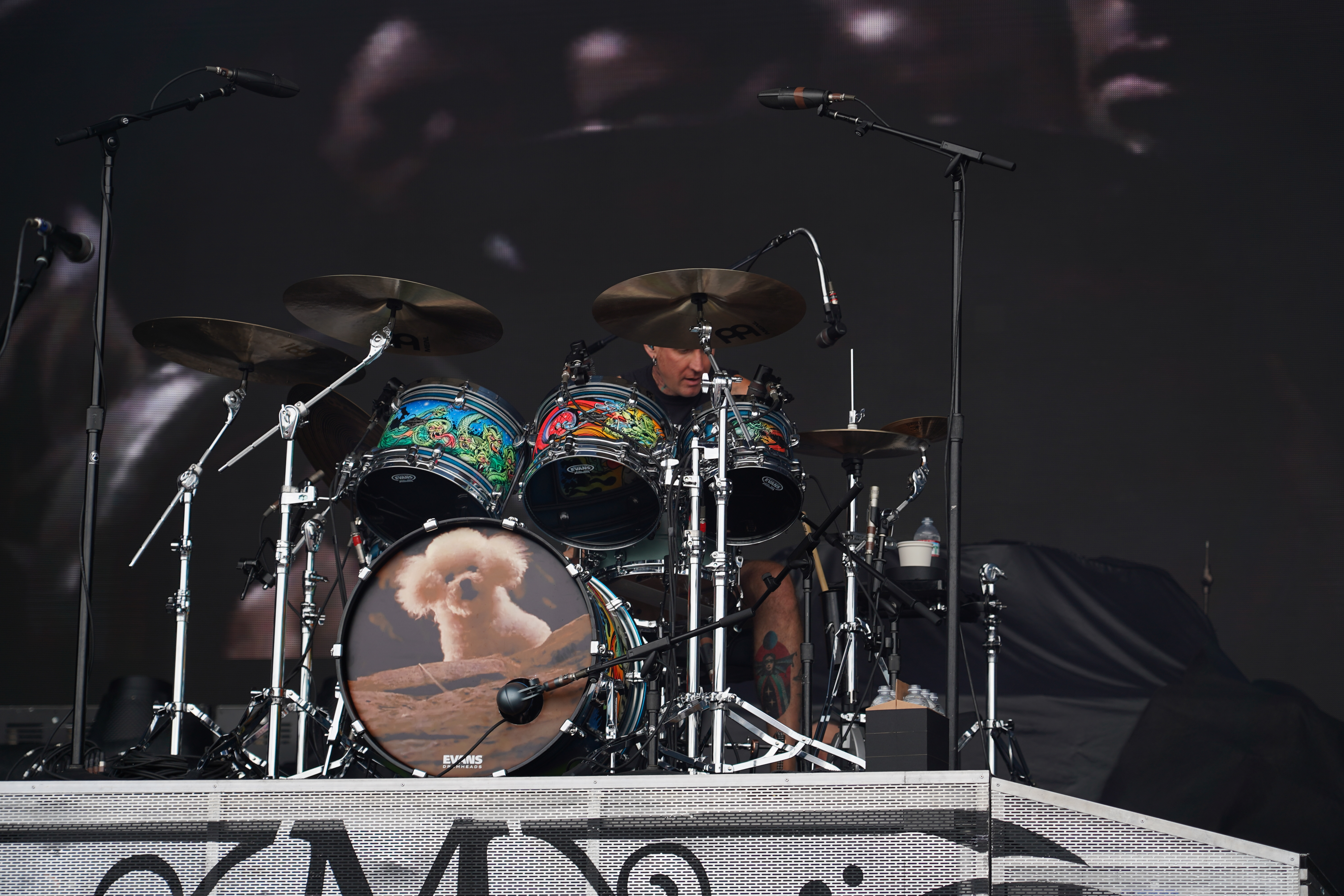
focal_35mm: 105
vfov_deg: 13.0
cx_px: 672
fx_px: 3920
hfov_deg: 19.5
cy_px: 448
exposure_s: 1/160
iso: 100
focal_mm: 105
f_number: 4.5
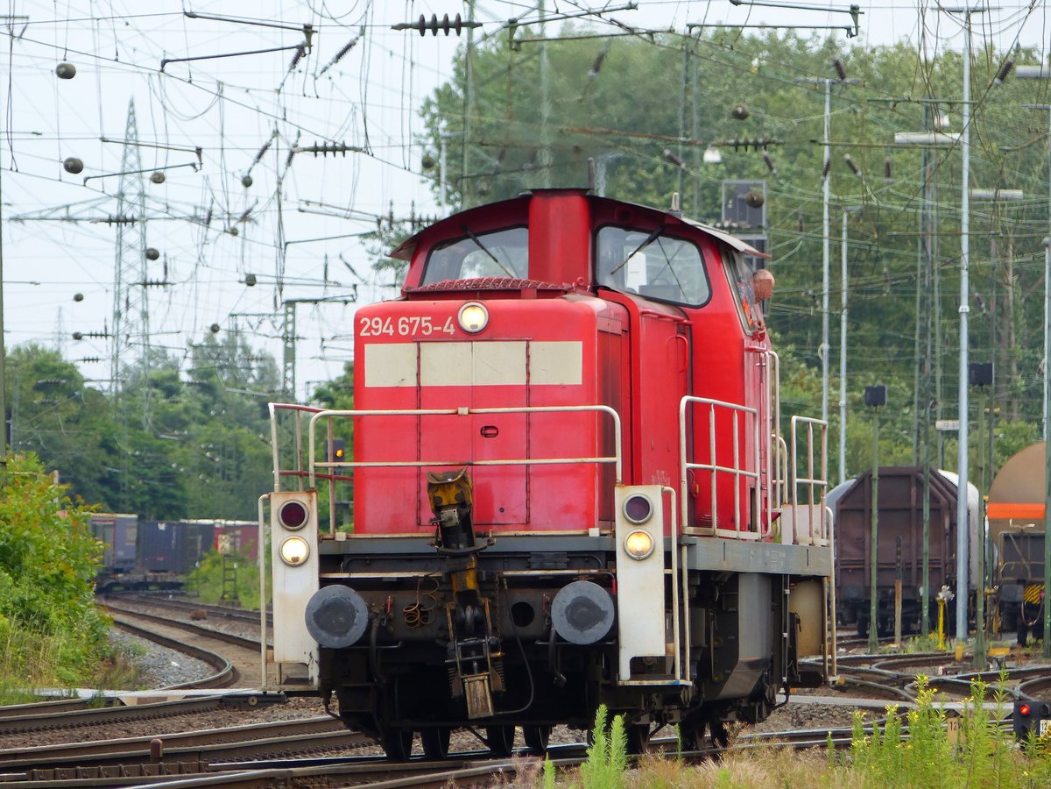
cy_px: 394
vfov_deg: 3.2
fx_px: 13966
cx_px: 526
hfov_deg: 4.3
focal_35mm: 460
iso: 100
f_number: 2.8
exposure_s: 1/500
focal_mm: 82.8
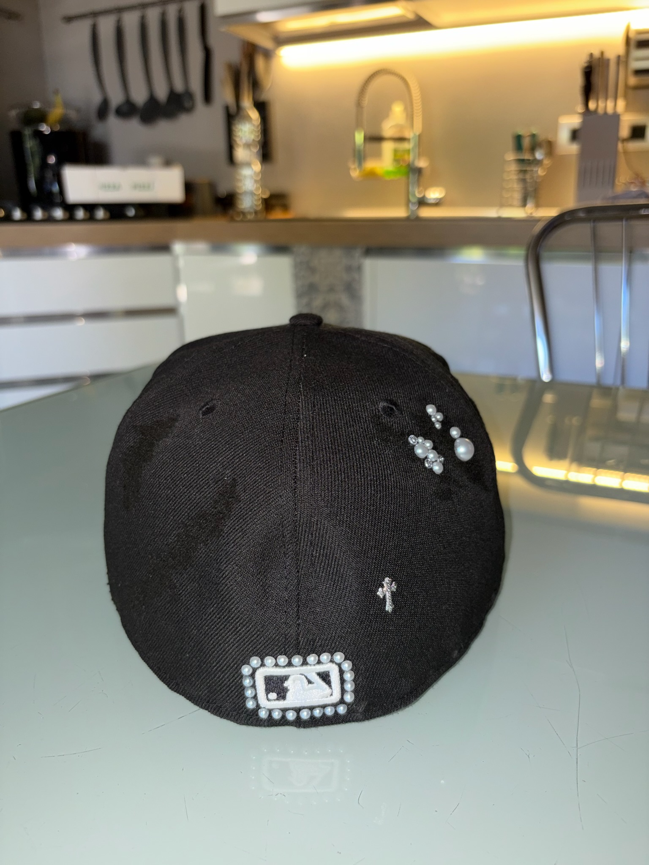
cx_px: 324
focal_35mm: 26
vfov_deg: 67.3
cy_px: 432
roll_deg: +0.5
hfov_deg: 53.1
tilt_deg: -17.6
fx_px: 650
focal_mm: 5.96
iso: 50
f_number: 1.6
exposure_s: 1/22
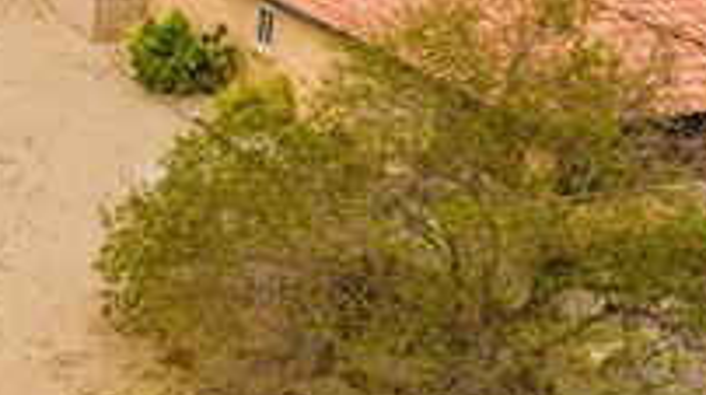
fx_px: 1739
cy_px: 238
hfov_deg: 19.8
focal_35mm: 93
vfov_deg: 13.0
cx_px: -360
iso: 100
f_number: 4.5
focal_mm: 10.26
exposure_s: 1/160
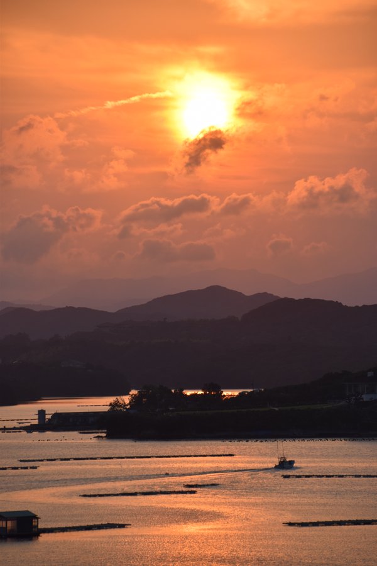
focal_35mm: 240
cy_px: 283
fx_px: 3770
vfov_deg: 8.6
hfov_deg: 5.7
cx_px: 188
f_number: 7.1
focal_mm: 160
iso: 200
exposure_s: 1/800
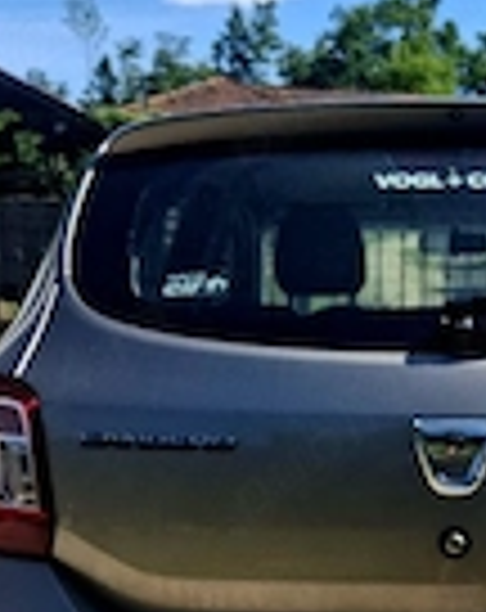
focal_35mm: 72
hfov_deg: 20.6
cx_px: 464
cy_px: 464
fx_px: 1300
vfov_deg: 26.1
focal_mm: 4.69
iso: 25
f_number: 1.8
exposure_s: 1/1000
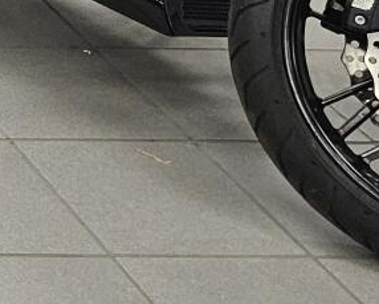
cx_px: -853
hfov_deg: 9.1
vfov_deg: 8.8
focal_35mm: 157
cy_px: -462
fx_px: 1762
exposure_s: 1/120
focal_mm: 6.3
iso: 250
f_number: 1.7
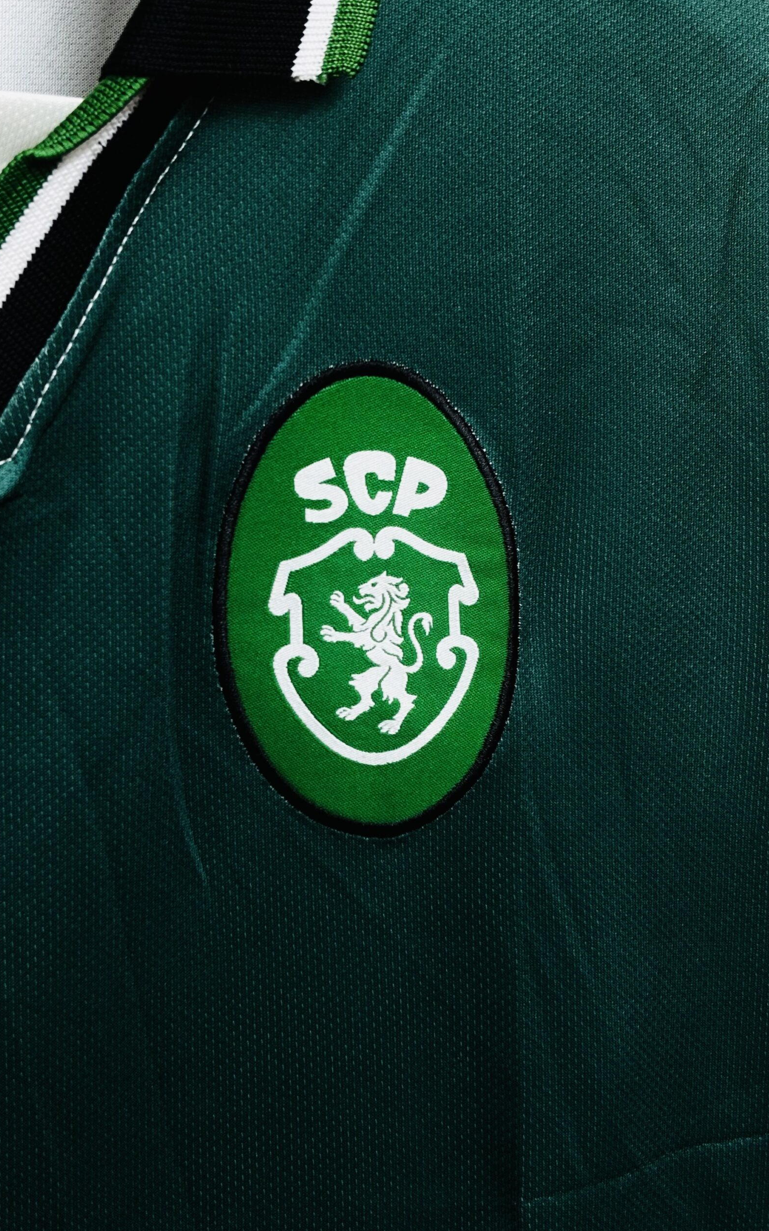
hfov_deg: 23.1
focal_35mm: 56
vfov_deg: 36.3
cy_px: 612
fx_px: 1878
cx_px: 361
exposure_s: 1/50
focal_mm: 5.96
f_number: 1.6
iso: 50
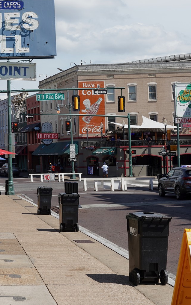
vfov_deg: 30.0
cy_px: 110
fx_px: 566
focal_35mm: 68
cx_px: 73
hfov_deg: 19.1
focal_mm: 34
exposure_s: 1/100
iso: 100
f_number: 14
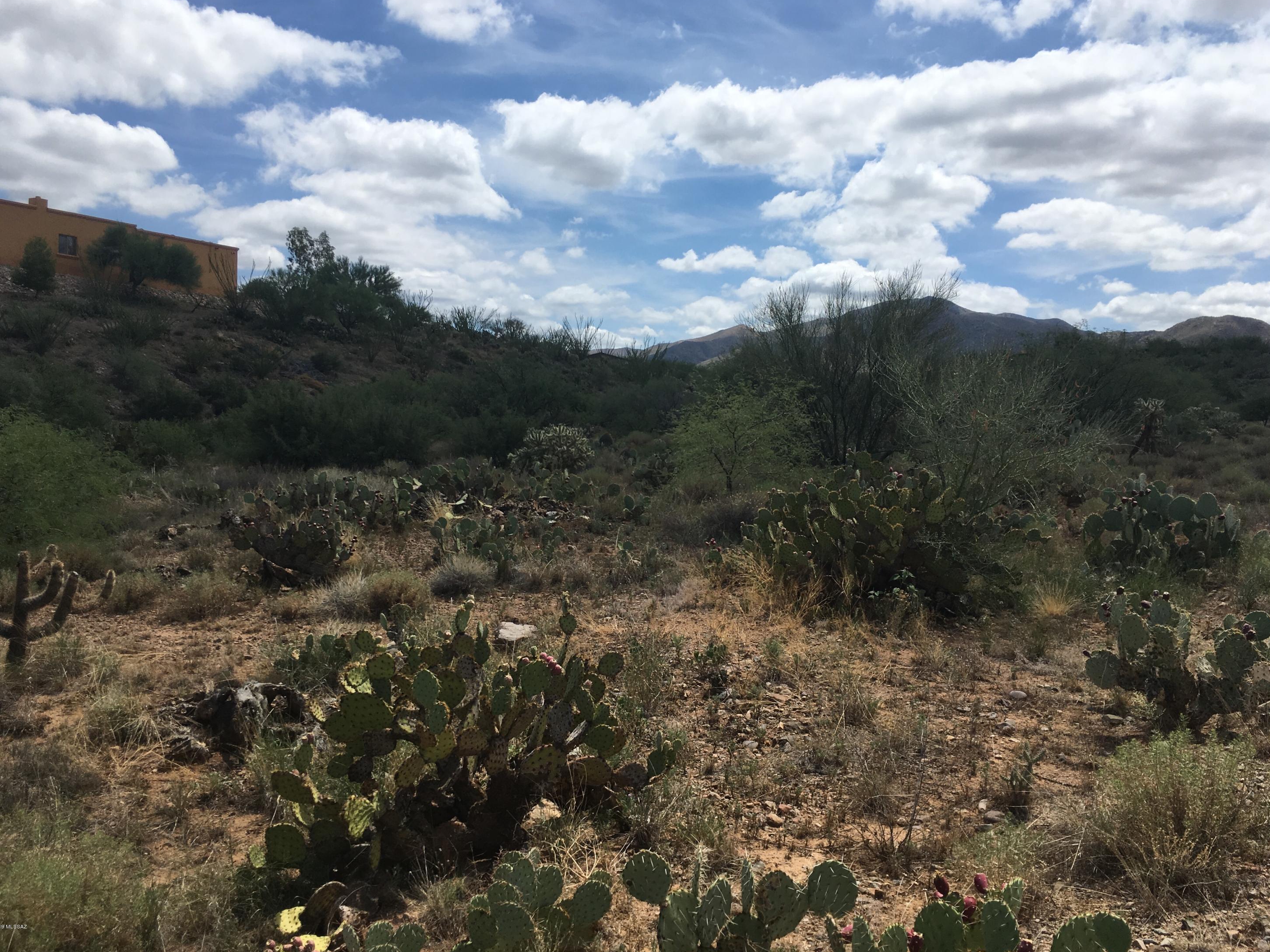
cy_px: 465
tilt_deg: -2.3
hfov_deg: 60.0
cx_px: 642
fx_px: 1101
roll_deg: -1.8
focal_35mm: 30
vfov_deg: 46.8
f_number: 2.2
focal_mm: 4.15
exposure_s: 1/2331
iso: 25
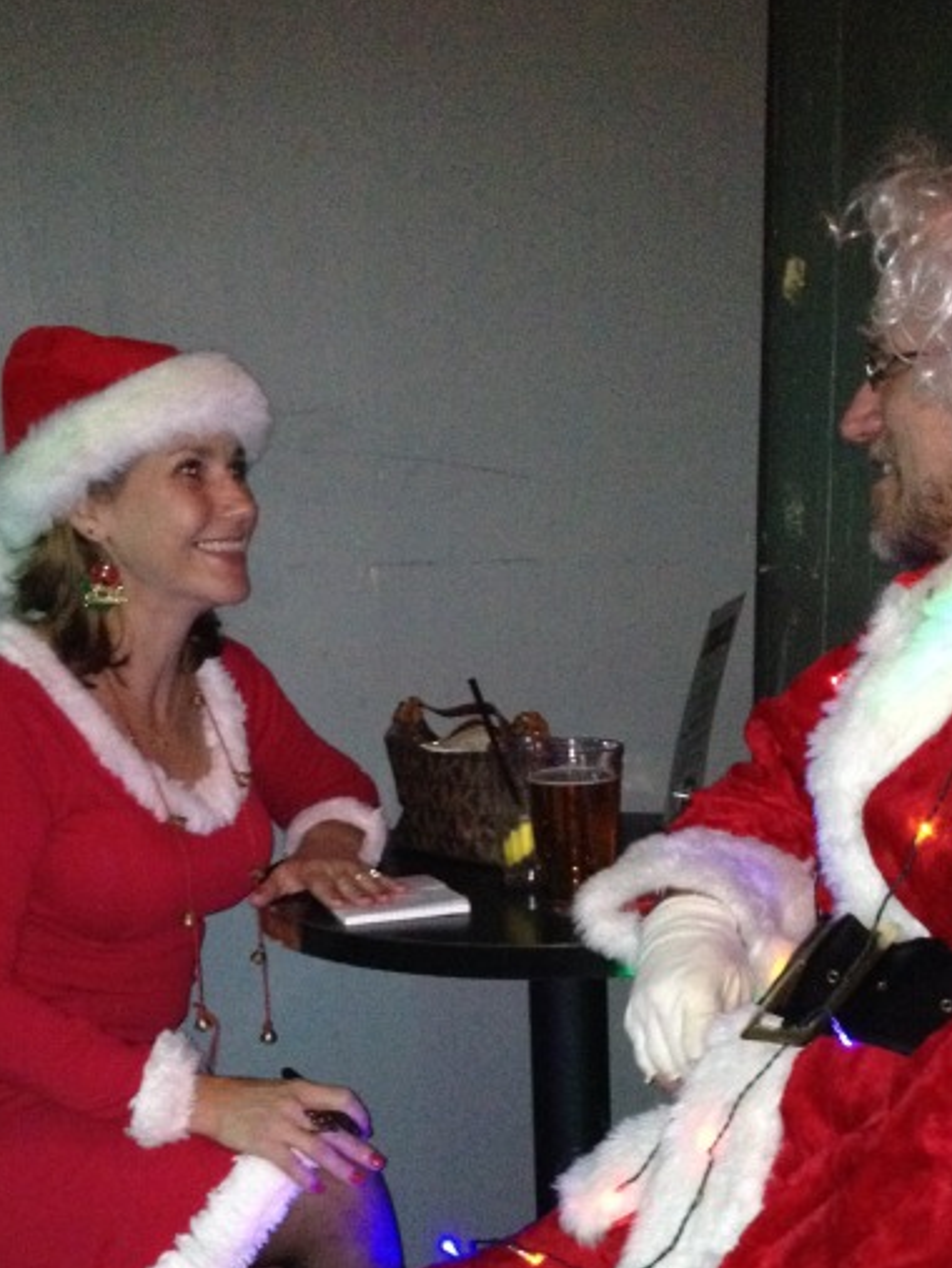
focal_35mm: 59
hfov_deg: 24.8
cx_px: 511
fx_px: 2162
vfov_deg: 32.0
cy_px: 979
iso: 500
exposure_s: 1/16
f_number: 2.4
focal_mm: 4.28
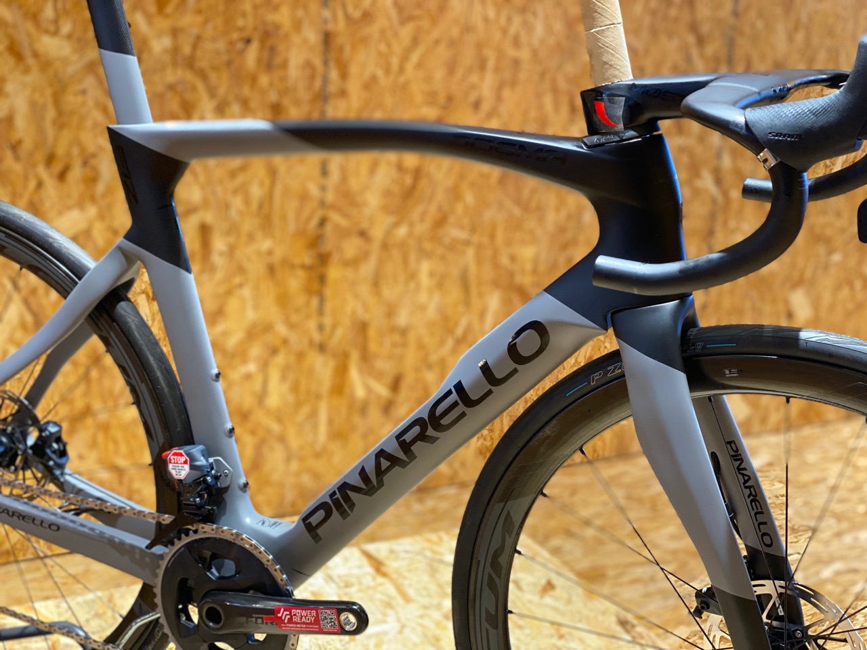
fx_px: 1302
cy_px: 325
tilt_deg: -14.7
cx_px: 434
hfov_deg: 36.8
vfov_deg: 28.0
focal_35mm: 52
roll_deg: -3.4
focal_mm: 6
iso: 200
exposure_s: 1/33
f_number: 2
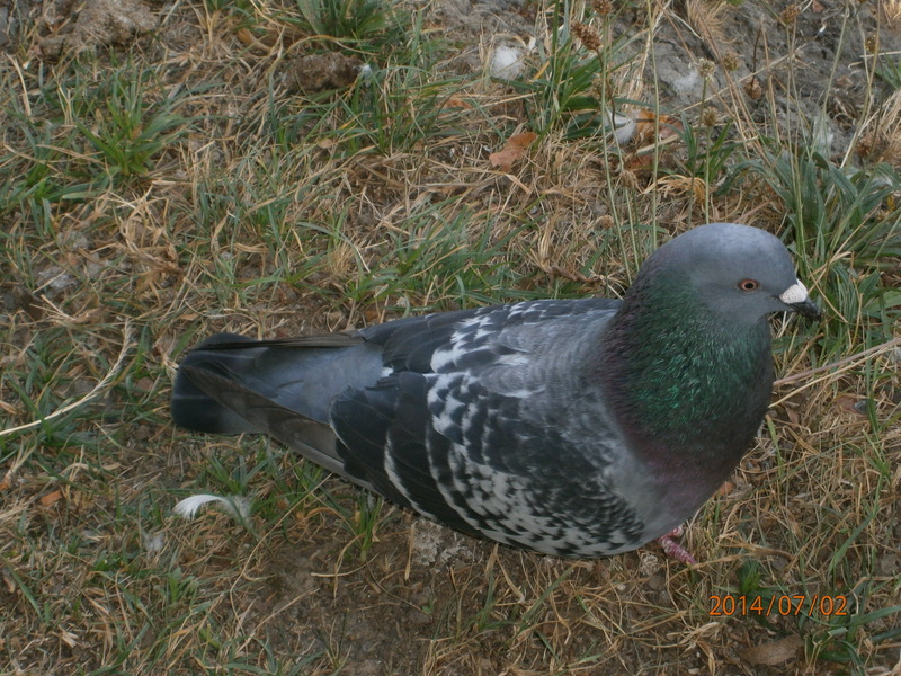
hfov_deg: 17.7
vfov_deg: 13.3
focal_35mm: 111
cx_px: 450
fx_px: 2889
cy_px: 338
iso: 125
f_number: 5.8
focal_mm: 19.6
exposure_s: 1/100
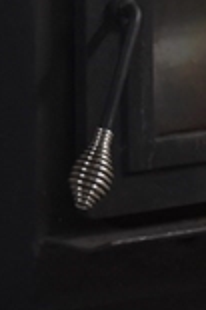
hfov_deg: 6.8
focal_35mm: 200
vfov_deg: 9.6
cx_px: 52
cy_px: -304
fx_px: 1724
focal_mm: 27
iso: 1250
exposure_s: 1/60
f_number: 4
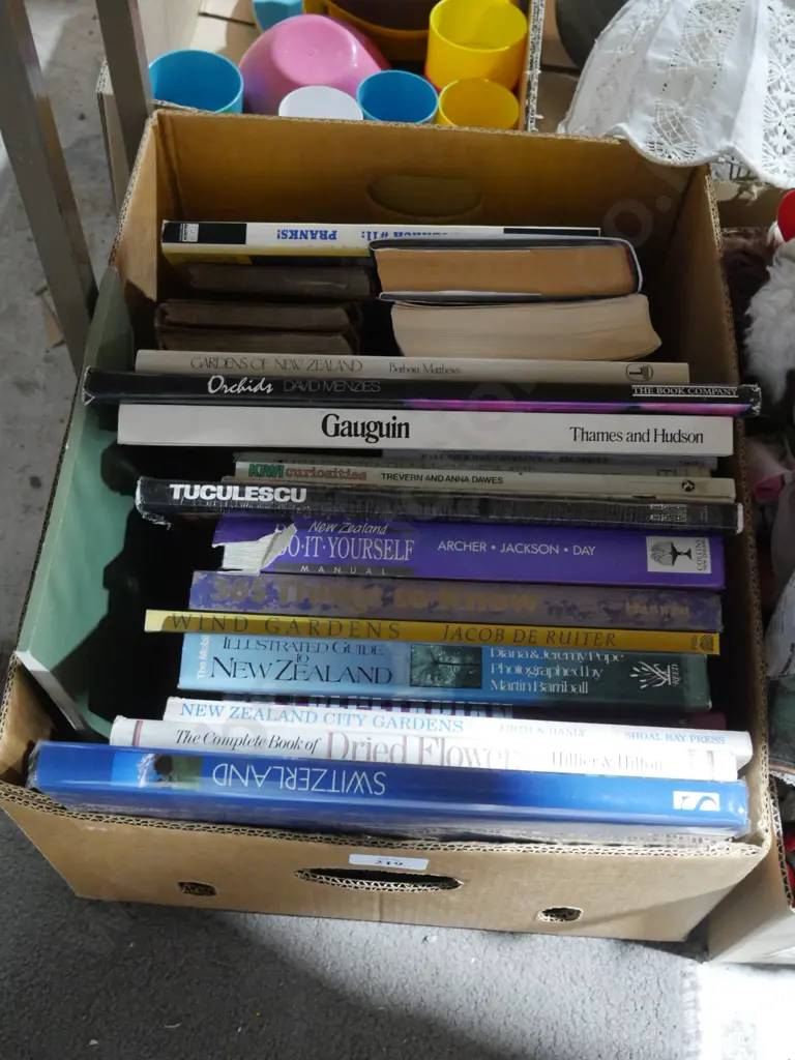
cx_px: 398
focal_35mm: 40
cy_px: 530
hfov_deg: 36.0
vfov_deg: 46.8
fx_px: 1225
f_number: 4.4
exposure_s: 1/40
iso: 3200
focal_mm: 20
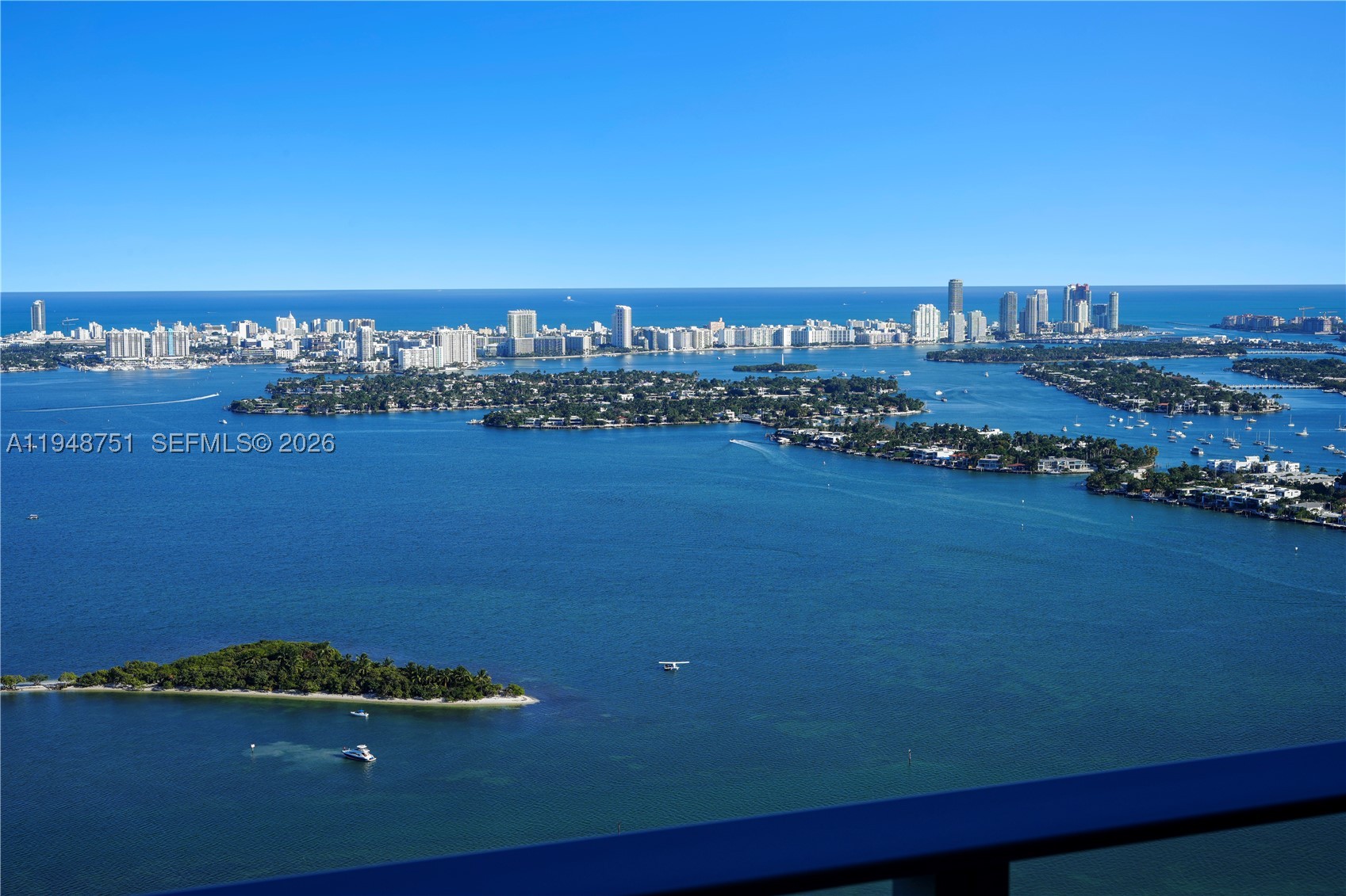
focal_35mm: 50
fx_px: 1869
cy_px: 448
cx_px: 673
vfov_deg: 27.0
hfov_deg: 39.6
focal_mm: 50
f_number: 10
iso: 100
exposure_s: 1/200
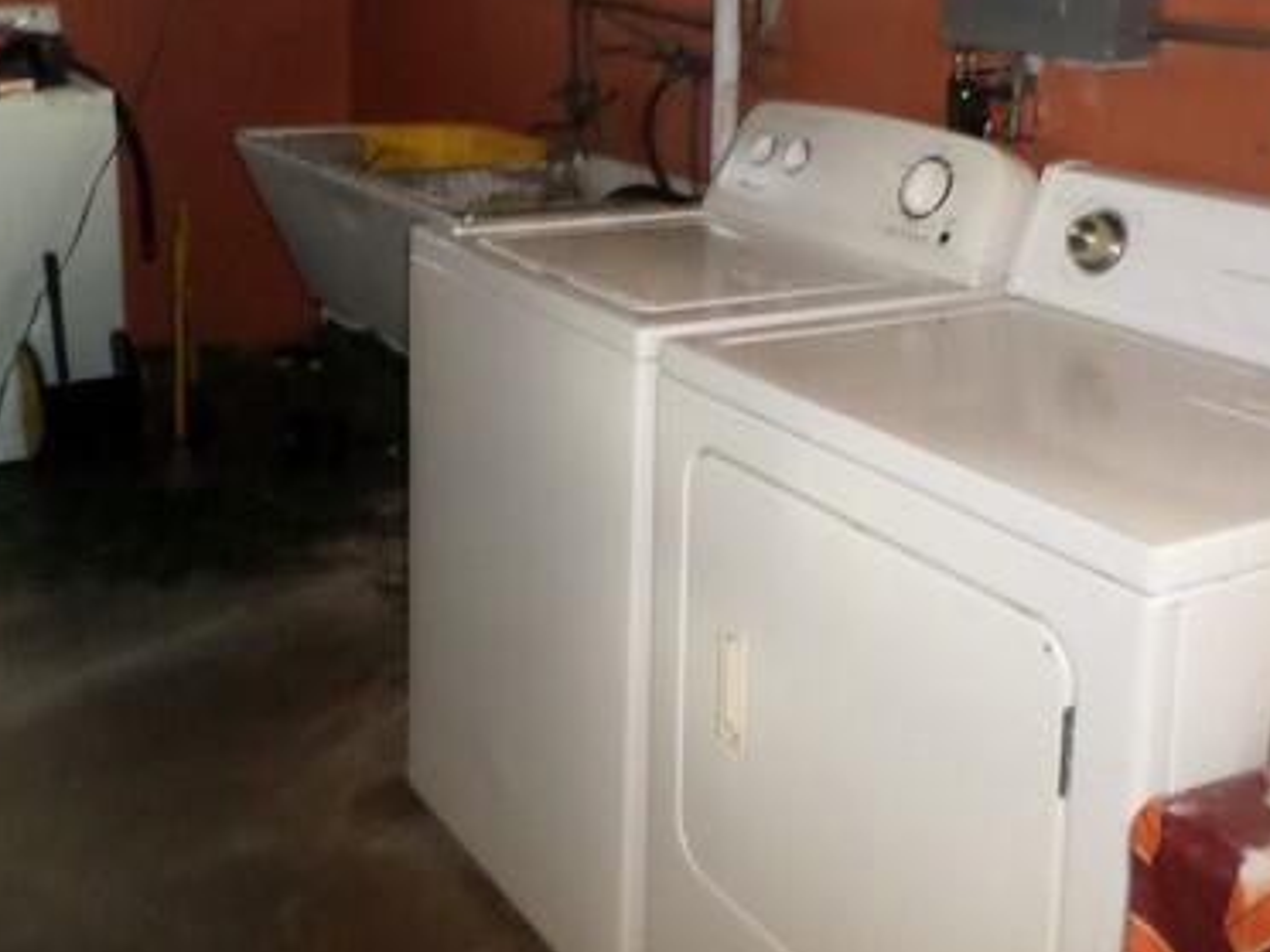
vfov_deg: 32.8
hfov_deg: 43.8
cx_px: 655
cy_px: 215
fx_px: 1578
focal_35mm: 43
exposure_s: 1/30
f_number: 2.5
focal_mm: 4.5
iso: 400
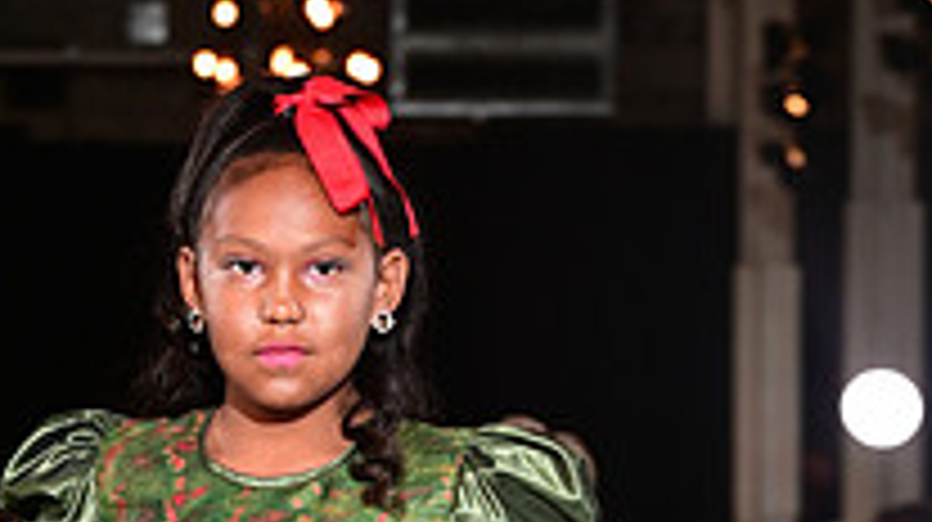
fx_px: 6666
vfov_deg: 4.4
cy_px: 1206
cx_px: 311
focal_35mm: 270
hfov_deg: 8.0
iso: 1000
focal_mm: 92
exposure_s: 1/125
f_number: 6.3
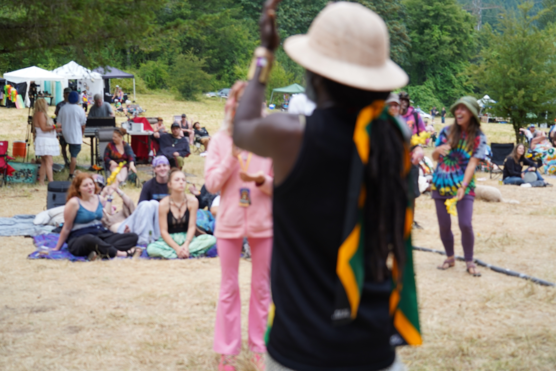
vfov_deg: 28.6
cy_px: 186
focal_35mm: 47
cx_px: 278
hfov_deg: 41.9
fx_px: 726
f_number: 4
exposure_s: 1/160
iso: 200
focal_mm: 47
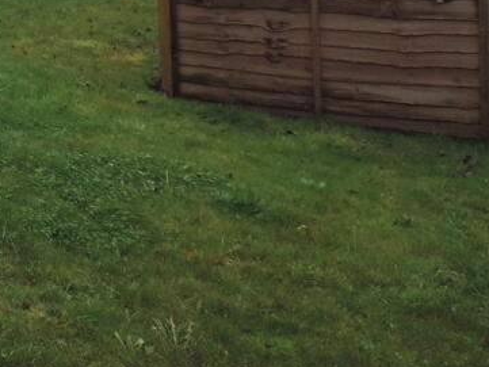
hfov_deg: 24.2
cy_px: -126
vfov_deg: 19.7
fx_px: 961
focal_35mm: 68
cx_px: -183
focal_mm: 4.3
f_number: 3
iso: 80
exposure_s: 1/200
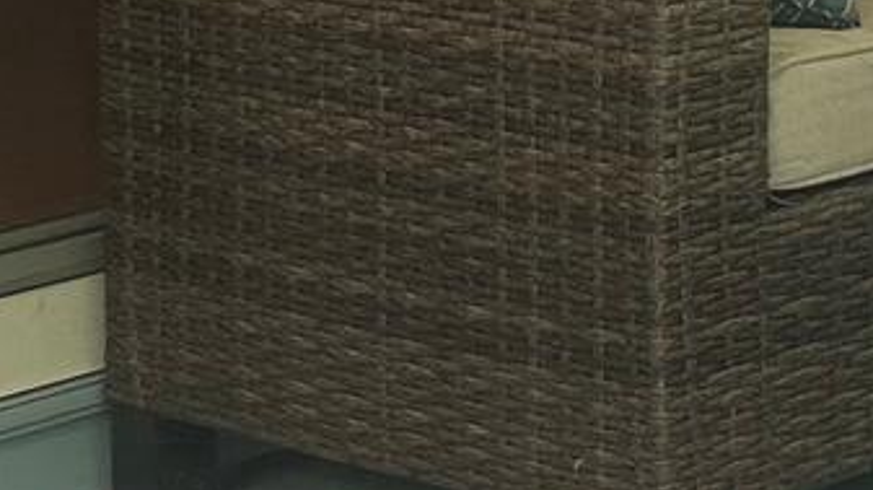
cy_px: -635
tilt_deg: -2.3
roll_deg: -0.3
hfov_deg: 11.3
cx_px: 2106
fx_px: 3678
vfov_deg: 7.2
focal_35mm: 159
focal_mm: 6.86
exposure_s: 1/121
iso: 80
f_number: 1.78
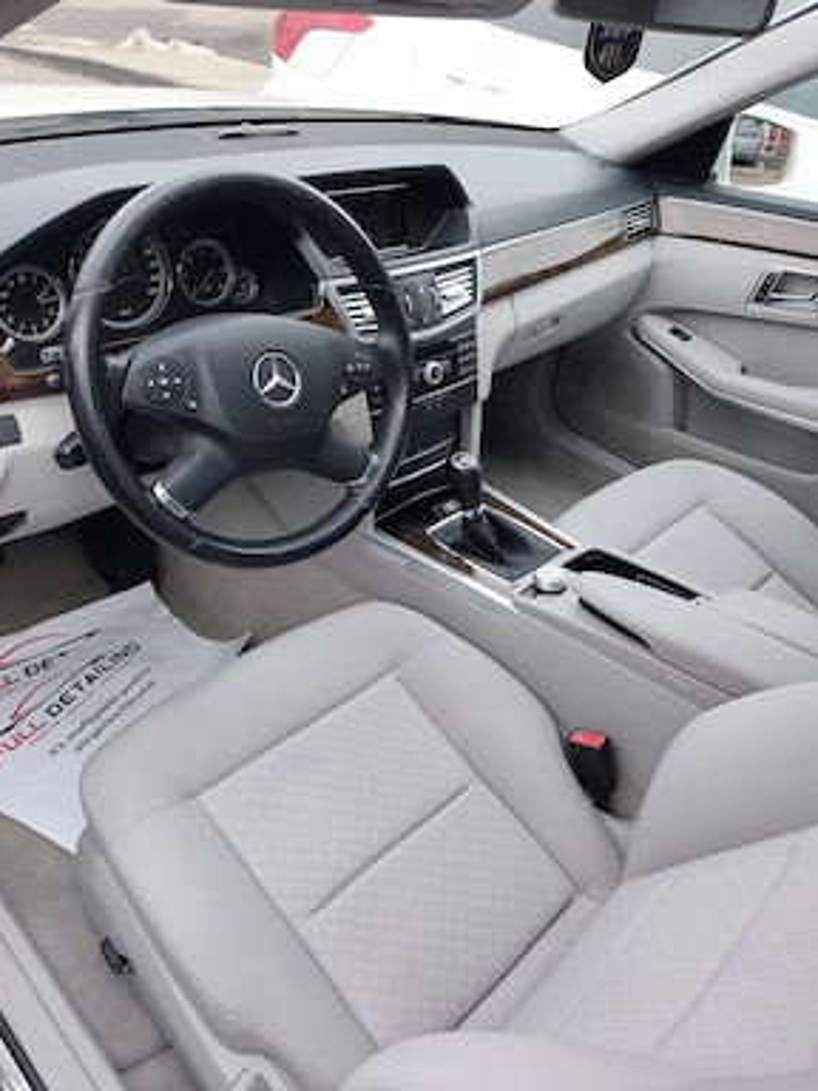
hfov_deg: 54.9
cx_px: 395
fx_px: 788
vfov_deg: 69.4
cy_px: 546
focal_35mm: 25
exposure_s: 1/245
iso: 50
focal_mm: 5.84
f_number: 1.6
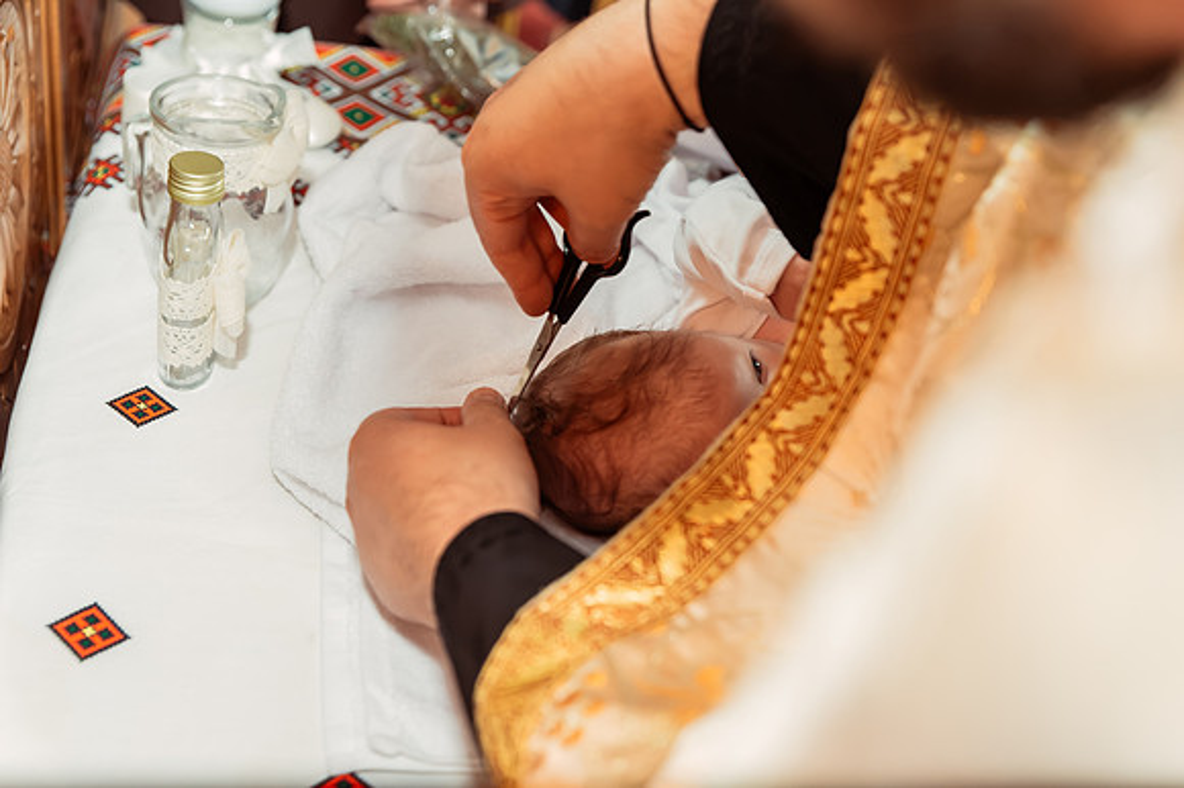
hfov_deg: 39.6
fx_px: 1643
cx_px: 592
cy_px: 394
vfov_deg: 27.0
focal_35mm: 50
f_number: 3.5
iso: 2500
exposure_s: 1/250
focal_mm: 50
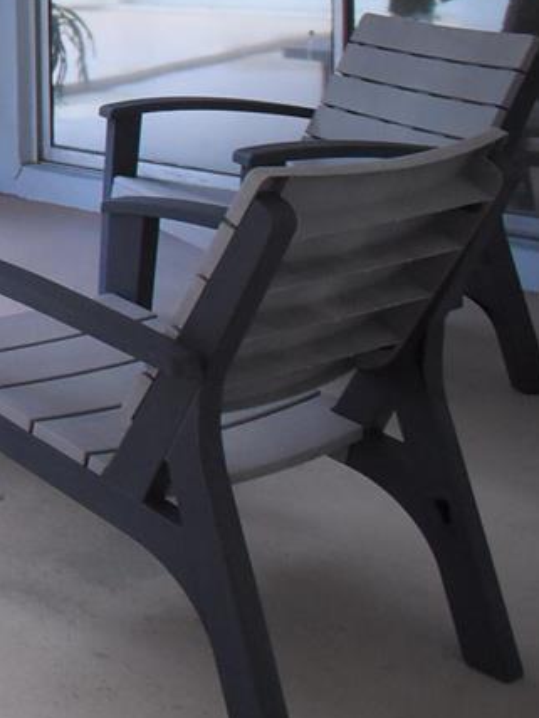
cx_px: -673
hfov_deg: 16.3
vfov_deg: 31.6
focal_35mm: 54
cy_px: -66
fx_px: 1121
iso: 1600
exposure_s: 1/60
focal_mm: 10
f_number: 4.5
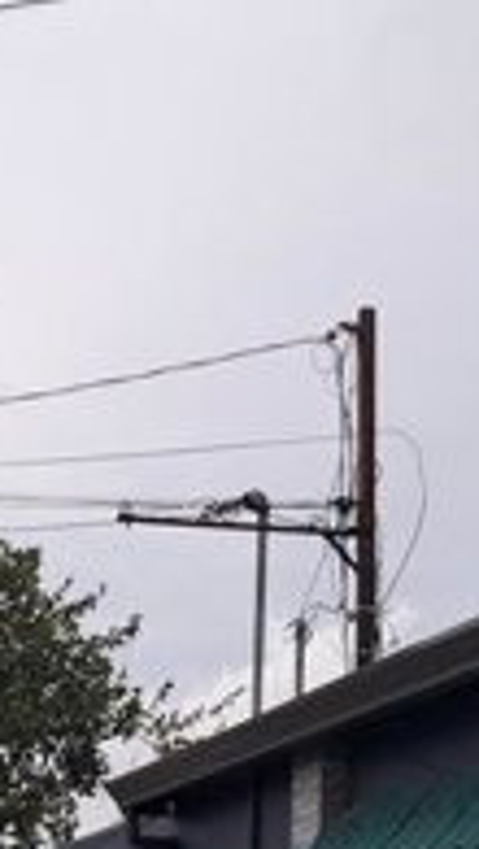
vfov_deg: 23.3
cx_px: 165
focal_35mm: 85
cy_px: 967
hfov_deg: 14.2
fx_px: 1915
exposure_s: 1/60
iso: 50
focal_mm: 5.23
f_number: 1.8
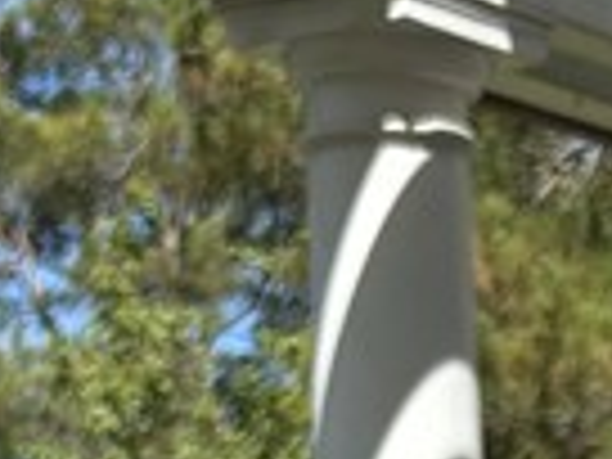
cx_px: 837
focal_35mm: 196
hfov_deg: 9.9
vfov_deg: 6.7
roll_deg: +1.3
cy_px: 1512
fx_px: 3465
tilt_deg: -8.9
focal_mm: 5.96
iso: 50
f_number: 1.6
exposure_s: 1/2747
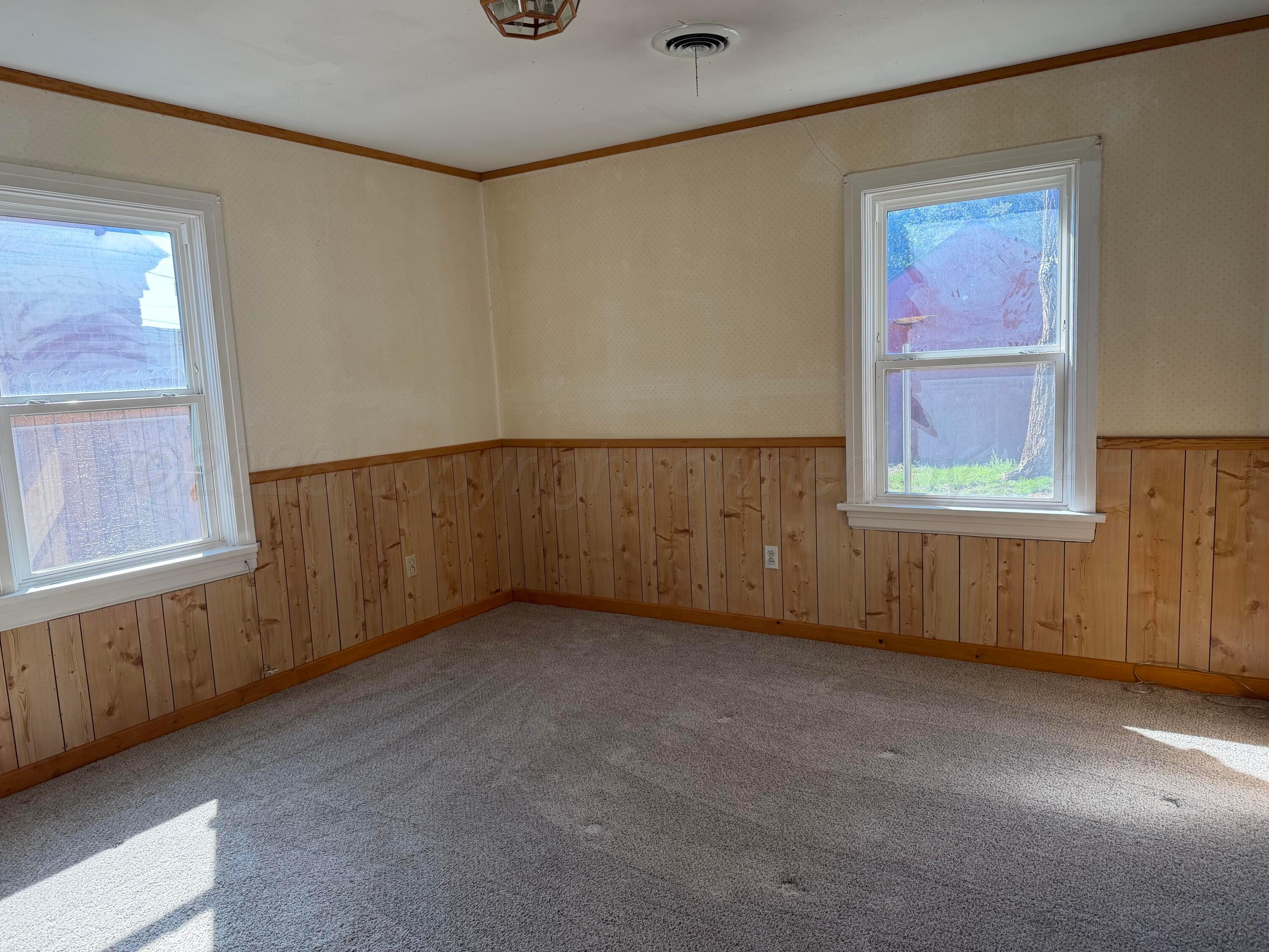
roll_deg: +2.2
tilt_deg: -7.7
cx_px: 634
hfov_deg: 71.6
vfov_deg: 56.8
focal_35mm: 24
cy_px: 476
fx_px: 880
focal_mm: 6.76
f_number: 1.78
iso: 80
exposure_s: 1/204
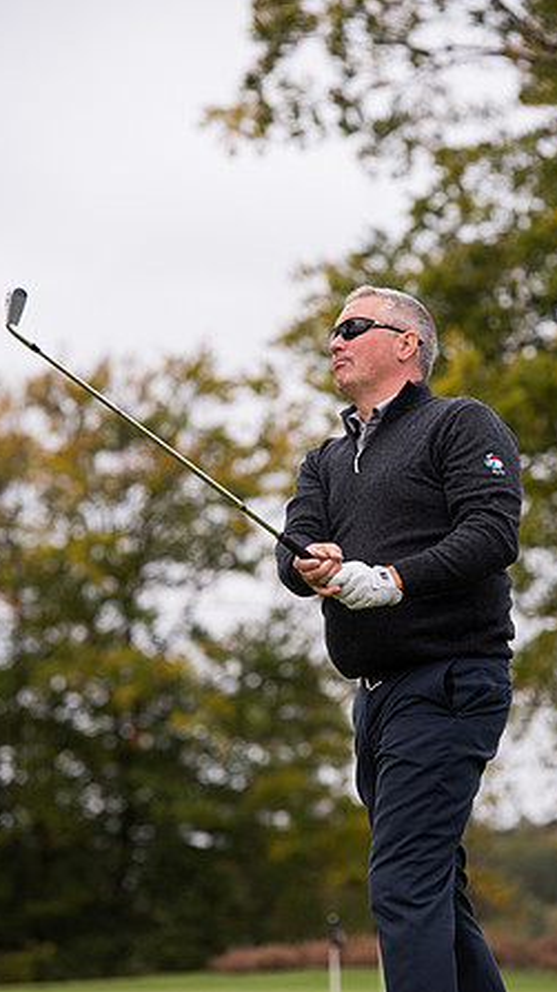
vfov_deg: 12.4
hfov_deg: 7.0
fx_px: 4575
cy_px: 495
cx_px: 320
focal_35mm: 174
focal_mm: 165
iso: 400
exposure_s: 1/1000
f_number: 4.5
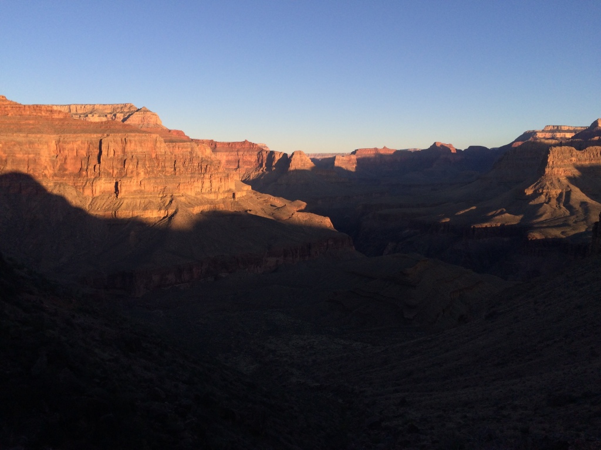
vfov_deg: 48.2
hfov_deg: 61.7
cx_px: 300
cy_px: 225
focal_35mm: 29
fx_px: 503
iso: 32
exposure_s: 1/1172
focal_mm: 4.15
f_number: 2.2
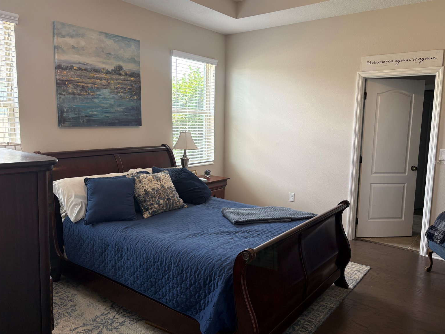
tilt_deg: -6.9
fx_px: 347
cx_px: 228
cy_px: 162
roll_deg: -0.5
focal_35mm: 27
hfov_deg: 65.3
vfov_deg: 51.4
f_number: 1.6
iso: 80
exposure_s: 1/60
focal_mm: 5.96
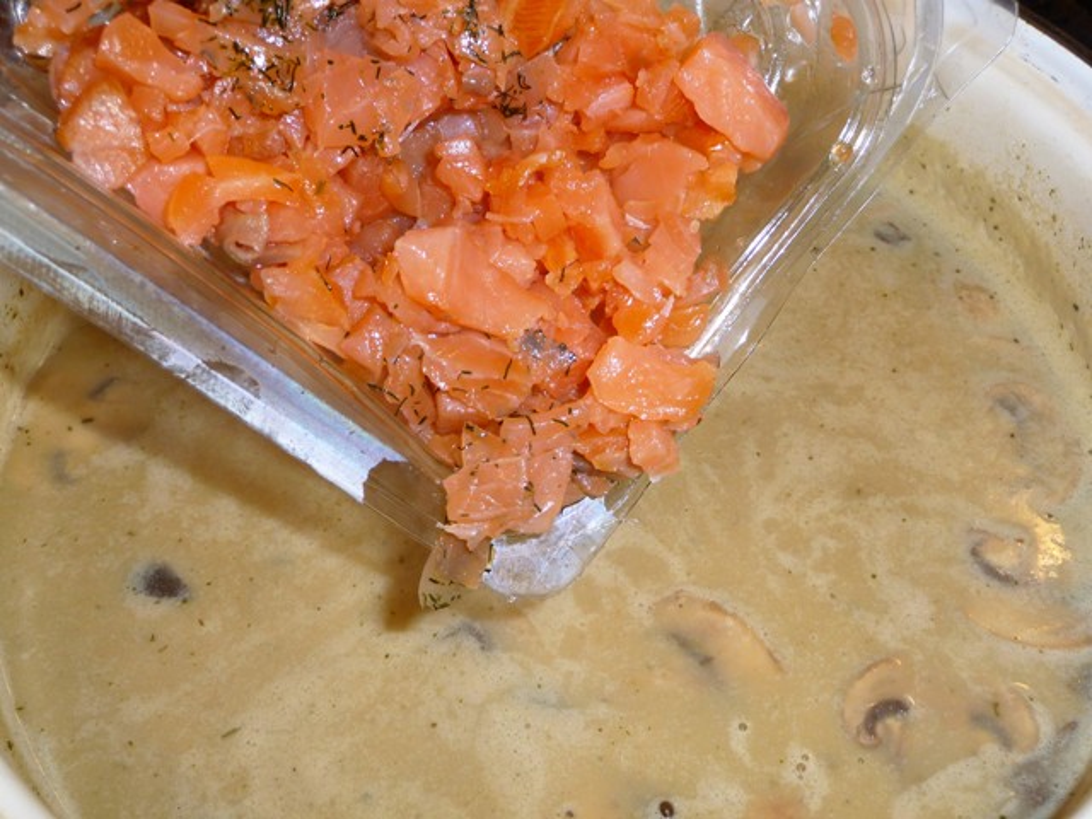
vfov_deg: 33.6
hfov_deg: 43.9
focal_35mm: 43
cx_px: 546
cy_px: 410
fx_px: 1356
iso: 100
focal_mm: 7.1
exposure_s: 1/30
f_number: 4
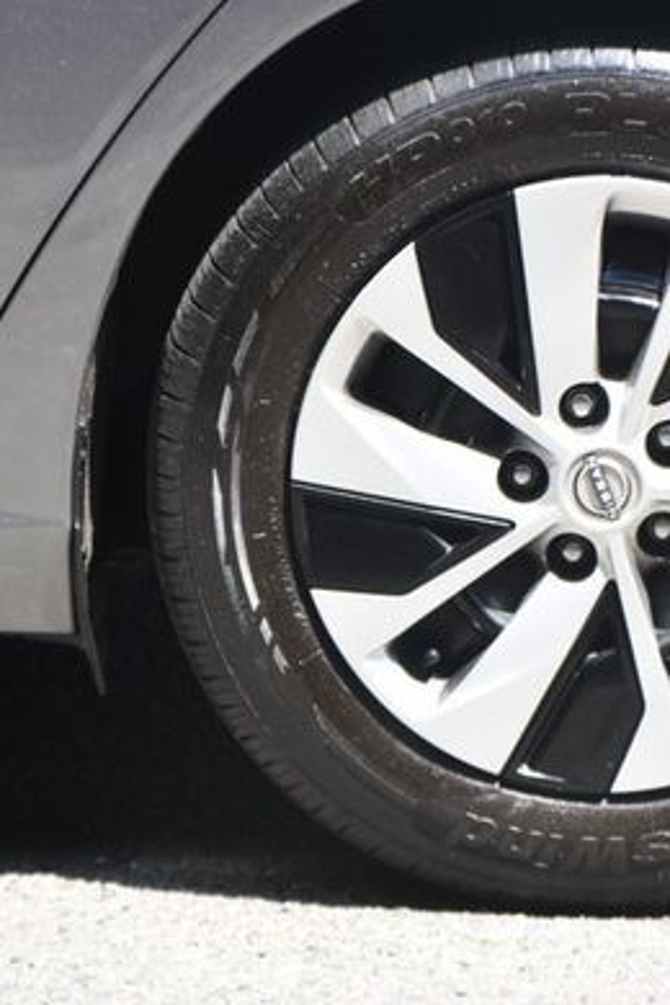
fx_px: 8933
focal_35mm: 320
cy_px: 461
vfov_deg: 6.4
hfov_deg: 4.3
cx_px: 590
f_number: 7.1
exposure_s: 1/250
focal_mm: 130
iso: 200
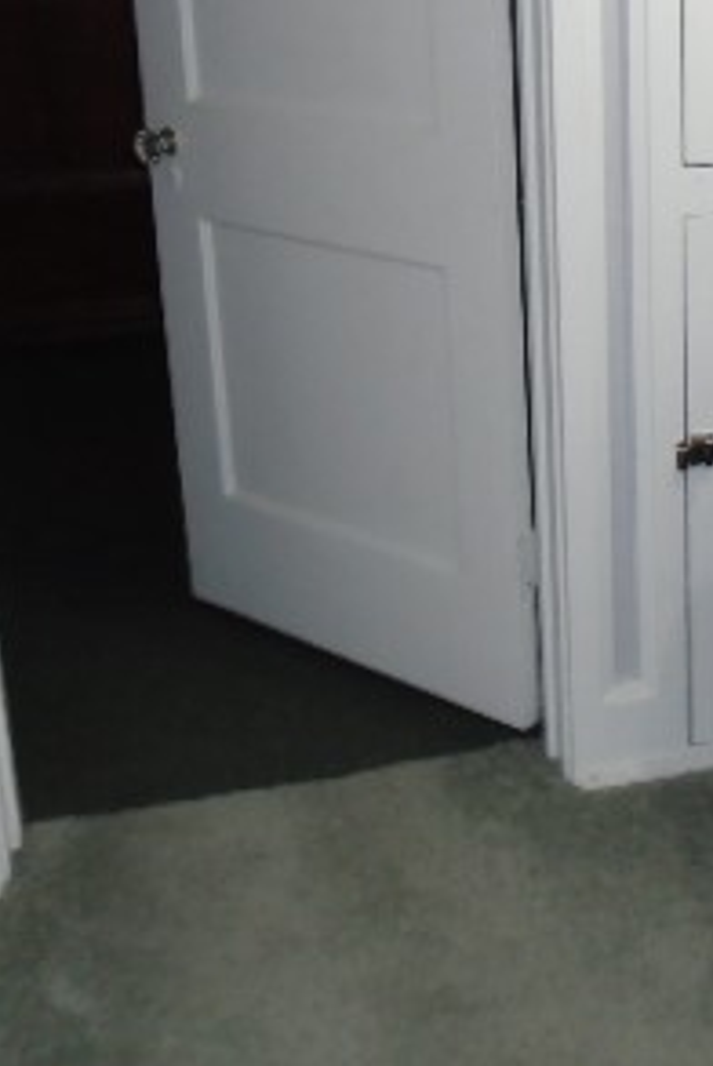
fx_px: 1749
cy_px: 262
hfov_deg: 22.5
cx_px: 633
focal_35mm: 59
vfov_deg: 33.2
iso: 250
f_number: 3.2
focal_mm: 4.6
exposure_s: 1/30
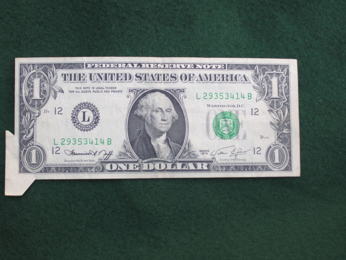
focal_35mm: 80
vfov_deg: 18.4
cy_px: 134
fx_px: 800
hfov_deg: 24.4
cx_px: 167
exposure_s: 1/40
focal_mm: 18.8
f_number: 4.5
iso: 50
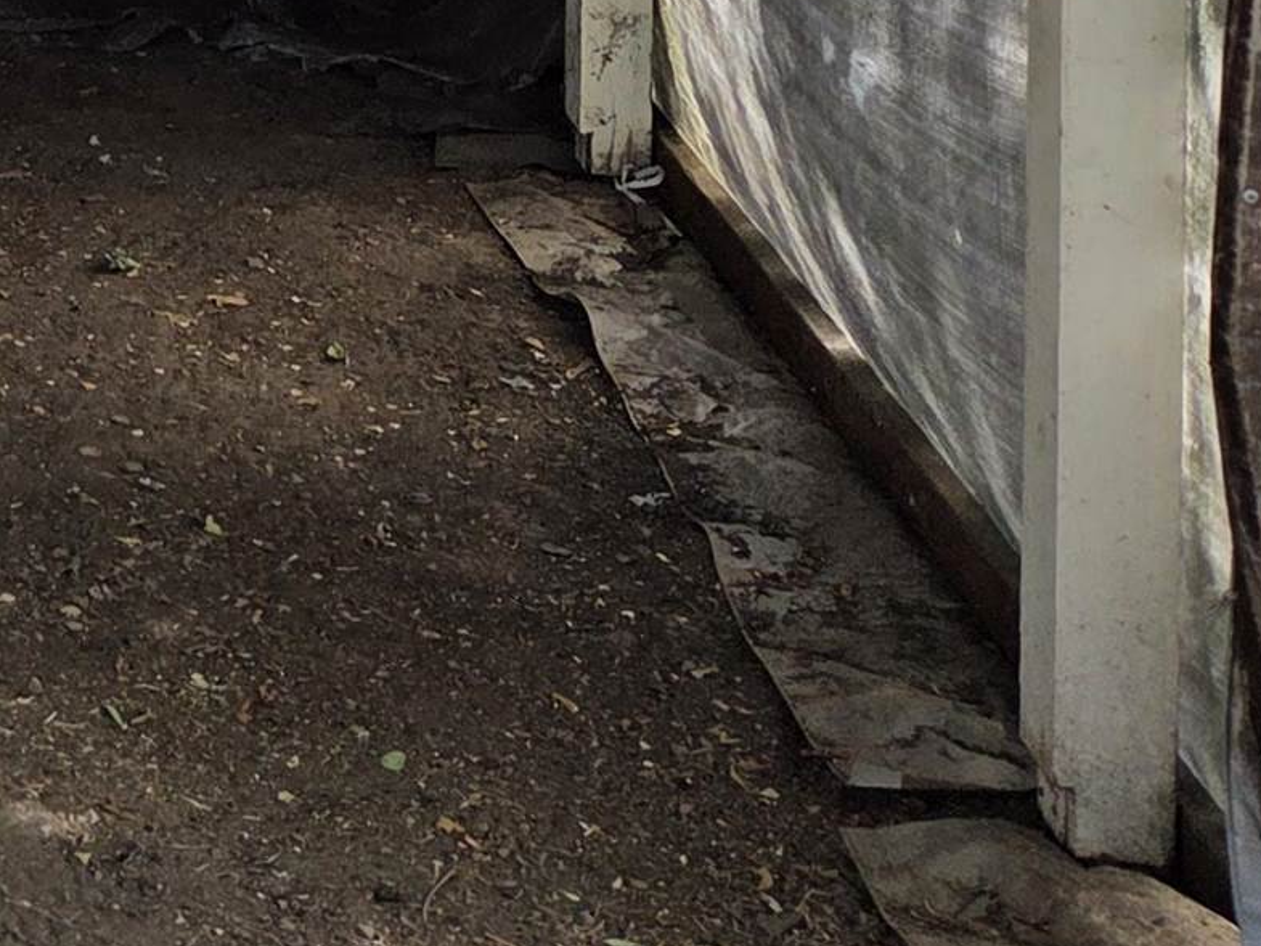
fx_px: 3279
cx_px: -1030
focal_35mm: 90
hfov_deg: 17.5
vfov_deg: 14.6
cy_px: -689
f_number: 1.8
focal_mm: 5.4
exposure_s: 1/2723
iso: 80
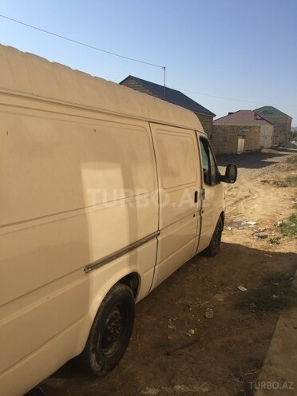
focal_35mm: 29
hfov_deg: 48.2
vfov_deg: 61.7
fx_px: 332
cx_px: 148
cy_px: 198
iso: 32
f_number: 2.2
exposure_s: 1/3597
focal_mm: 4.15
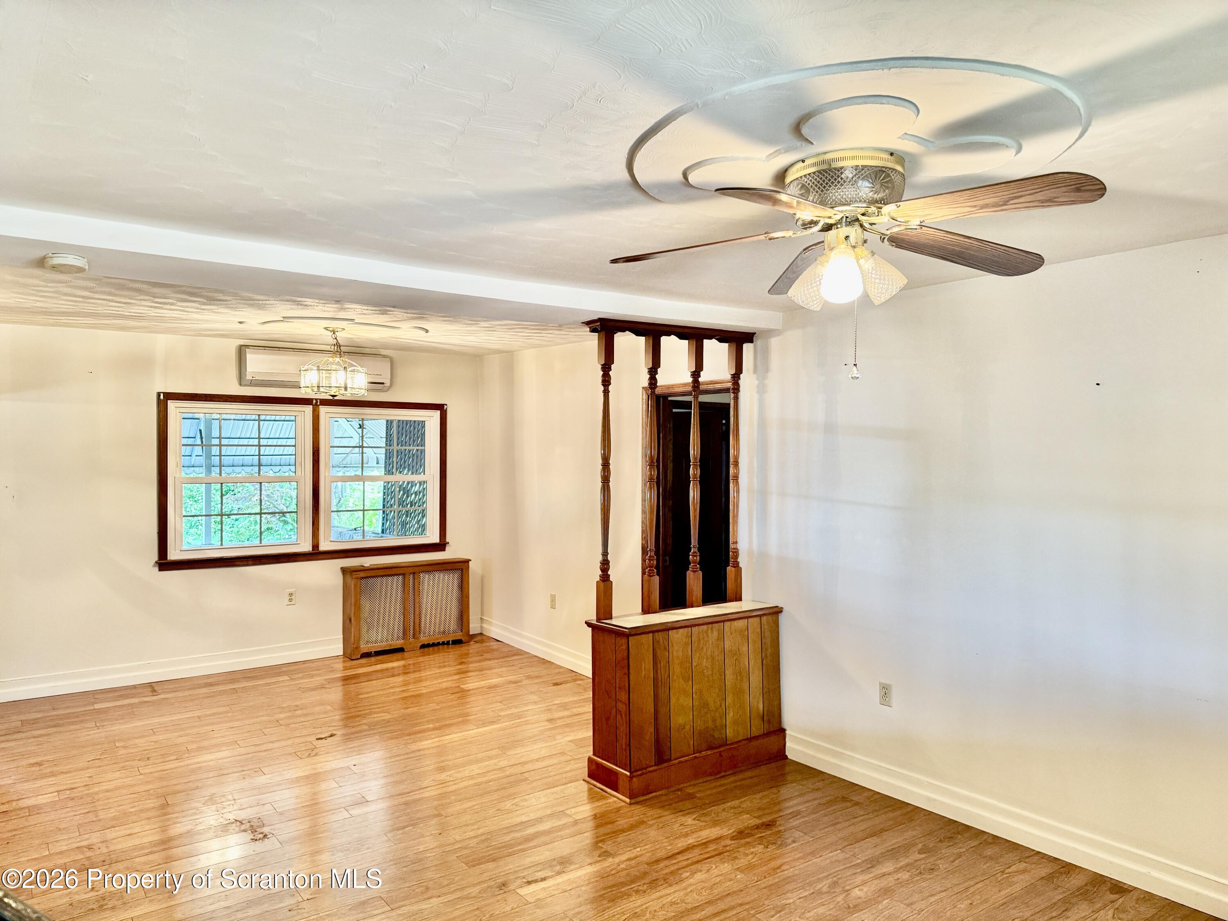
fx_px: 851
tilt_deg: -0.4
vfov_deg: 56.8
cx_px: 614
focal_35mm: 24
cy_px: 460
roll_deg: -0.6
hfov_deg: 71.6
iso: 250
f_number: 1.78
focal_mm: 6.76
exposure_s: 1/60
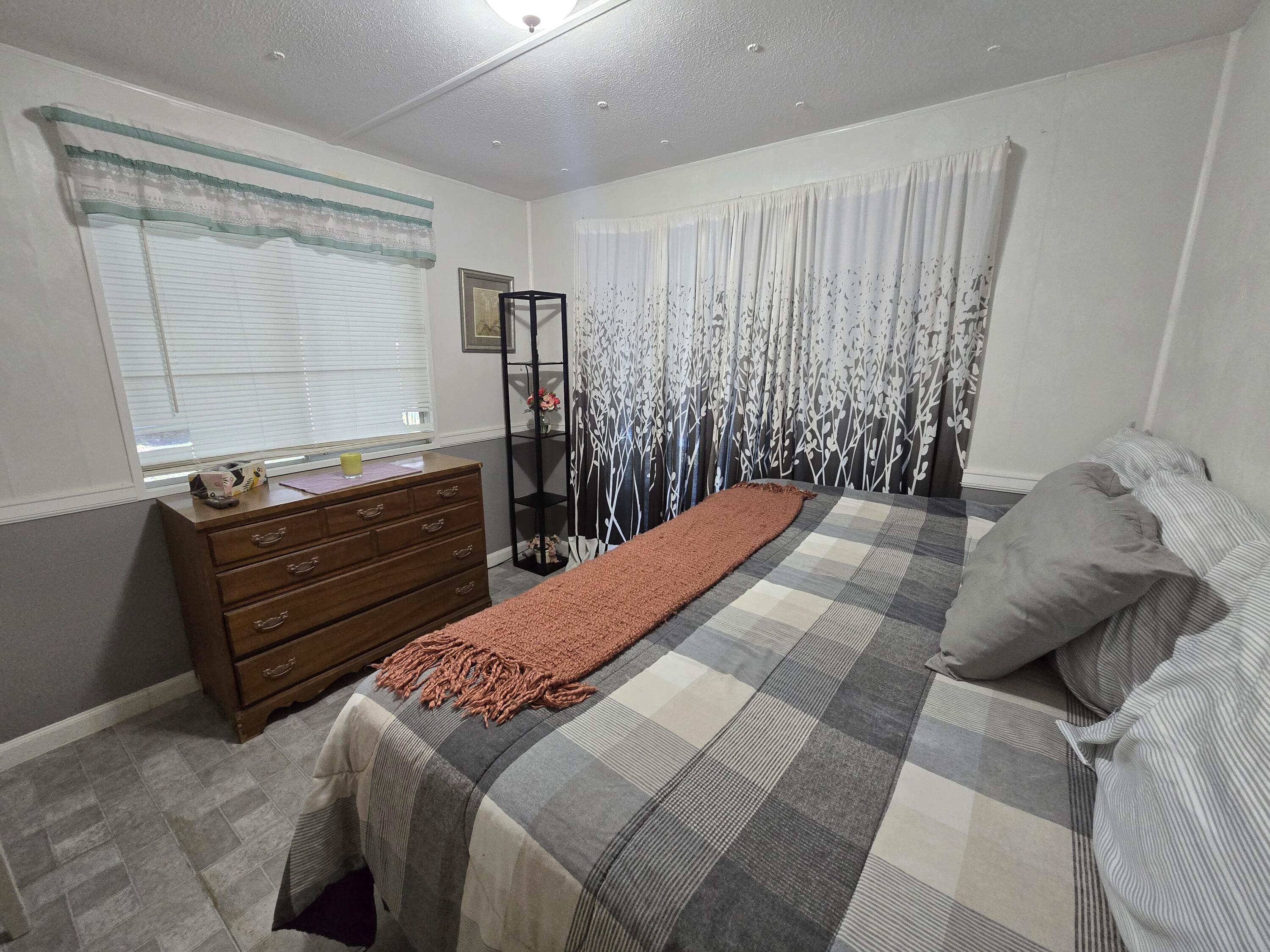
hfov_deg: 106.2
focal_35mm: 13
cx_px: 635
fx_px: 477
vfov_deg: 89.9
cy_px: 476
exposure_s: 1/60.2
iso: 500
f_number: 2.2
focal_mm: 2.2
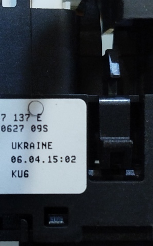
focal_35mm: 103
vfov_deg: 20.2
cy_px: 122
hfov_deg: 12.6
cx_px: 33
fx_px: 688
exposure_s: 1/25
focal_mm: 5.31
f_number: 1.7
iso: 400
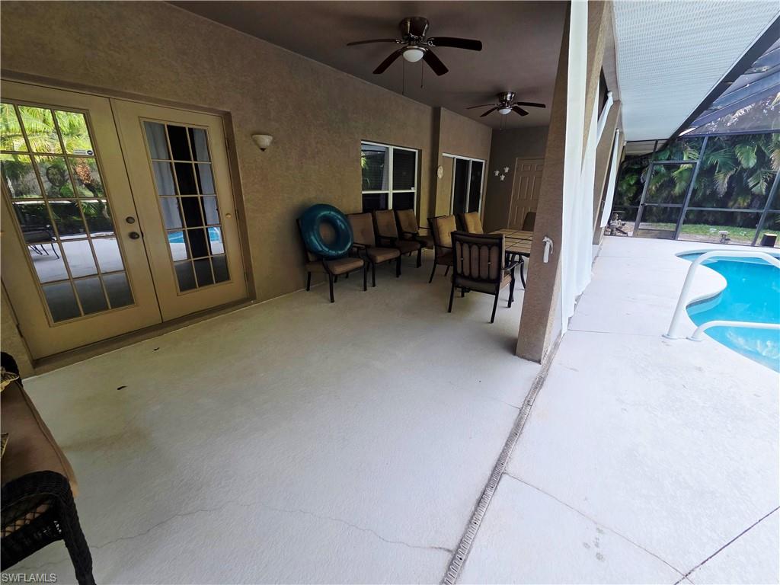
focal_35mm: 13
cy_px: 292
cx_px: 390
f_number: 2.2
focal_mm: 2.2
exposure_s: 1/120
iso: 64
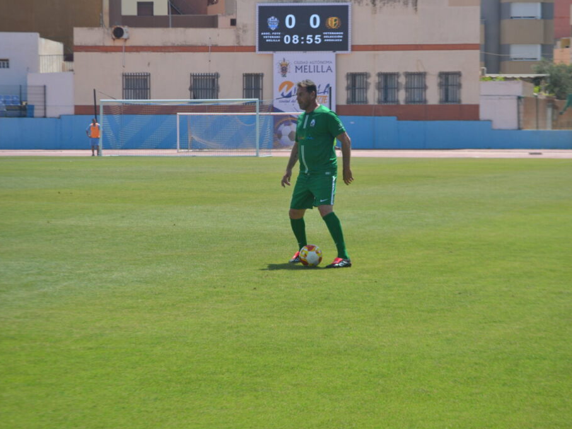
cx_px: 317
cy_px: 214
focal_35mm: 114
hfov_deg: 17.3
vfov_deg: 13.0
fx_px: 1884
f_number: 5.6
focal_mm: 70
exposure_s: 1/1600
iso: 400
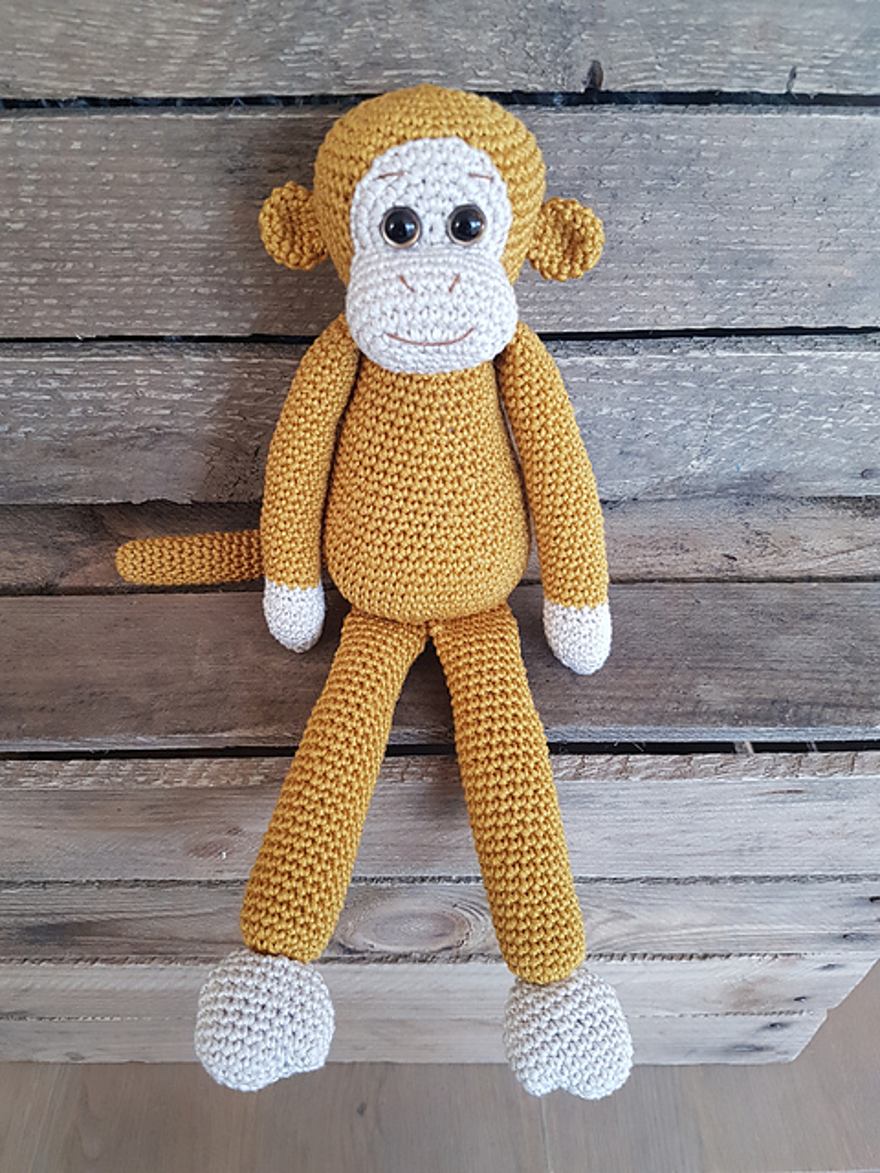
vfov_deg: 67.3
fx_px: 881
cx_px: 440
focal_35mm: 26
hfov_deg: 53.1
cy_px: 586
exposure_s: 1/50
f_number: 1.7
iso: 80
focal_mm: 4.2
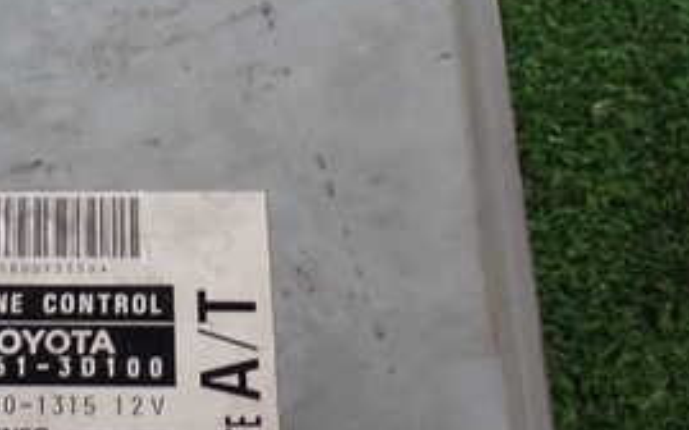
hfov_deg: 23.6
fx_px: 1596
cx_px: 41
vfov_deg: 15.4
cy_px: 212
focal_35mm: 85
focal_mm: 6.37
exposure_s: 1/50
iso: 200
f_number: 2.5
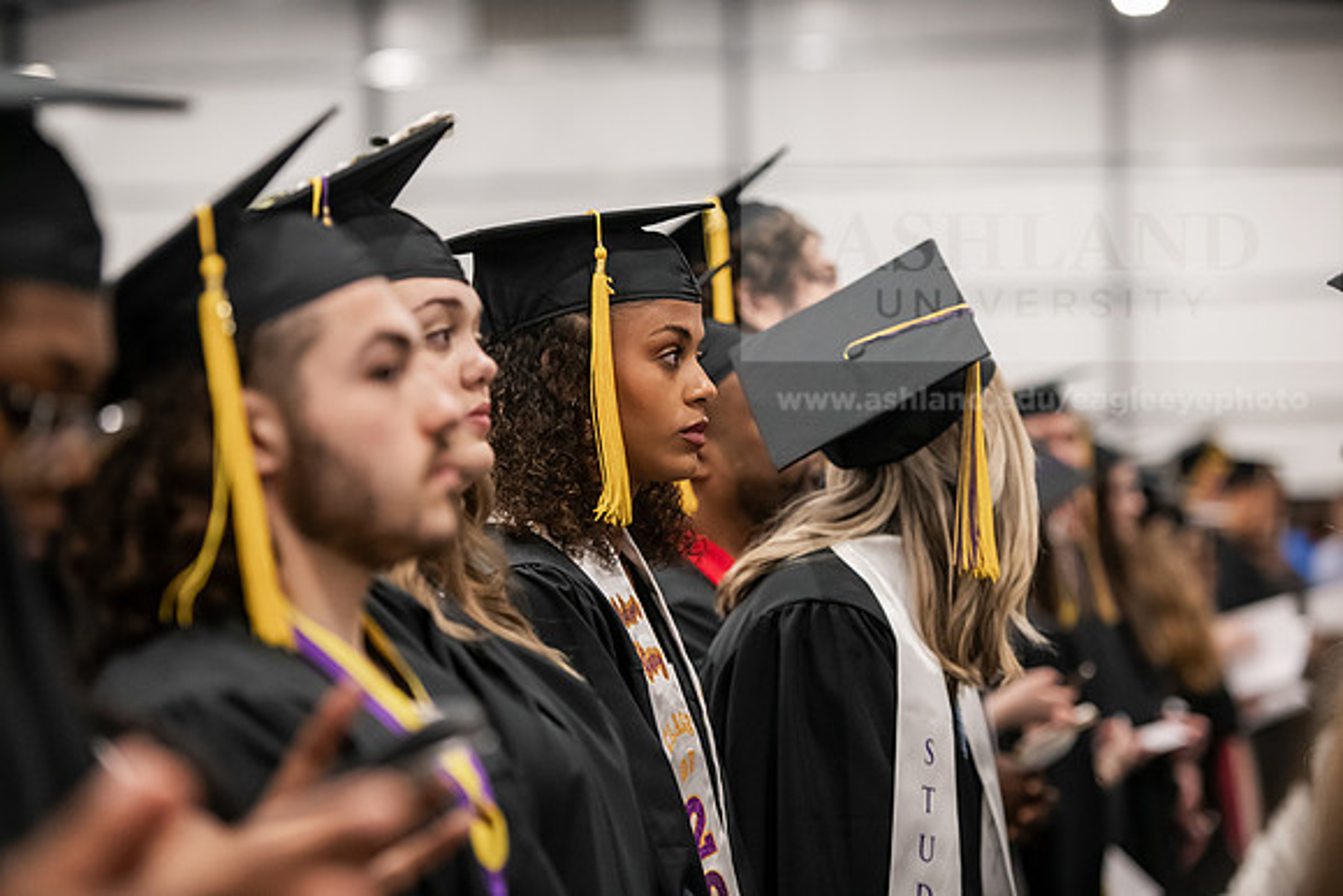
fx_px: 4478
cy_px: 448
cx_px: 672
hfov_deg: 17.1
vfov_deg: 11.4
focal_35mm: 120
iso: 3200
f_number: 3.2
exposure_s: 1/200
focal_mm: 120
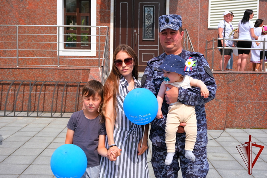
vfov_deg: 29.2
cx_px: 134
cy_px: 89
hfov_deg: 42.7
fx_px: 341
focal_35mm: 46
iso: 160
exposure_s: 1/640
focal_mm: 30.8
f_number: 4.5
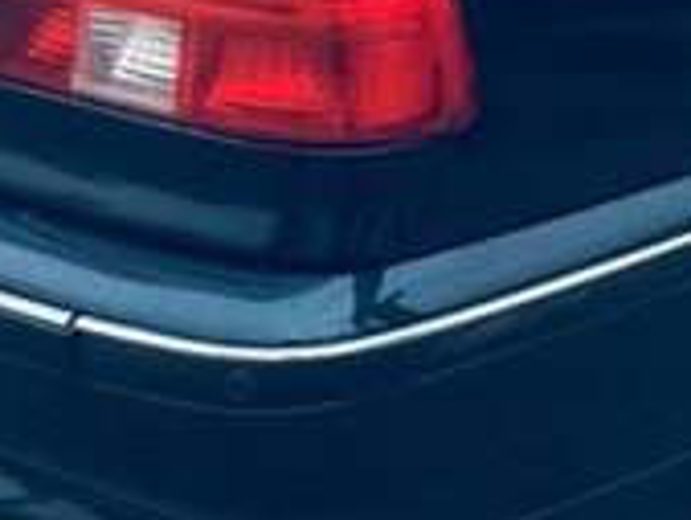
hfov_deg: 16.9
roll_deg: -2.3
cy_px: -158
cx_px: 724
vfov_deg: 12.7
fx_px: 2257
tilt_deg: -15.2
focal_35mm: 113
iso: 32
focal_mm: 4.15
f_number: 2.2
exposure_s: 1/720
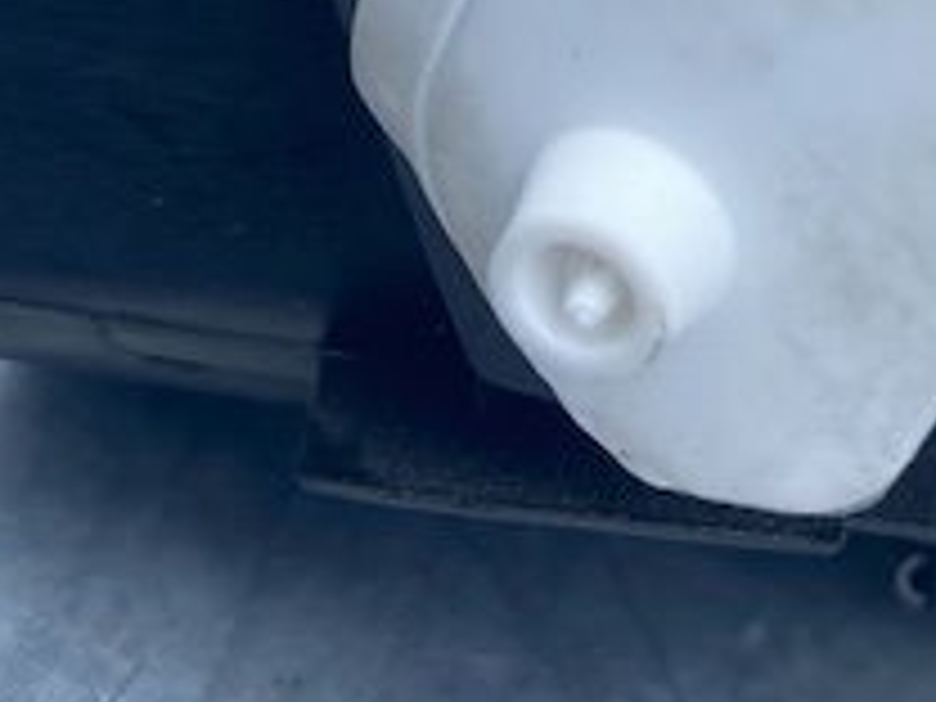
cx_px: 918
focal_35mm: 80
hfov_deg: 23.5
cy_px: -252
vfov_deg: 17.2
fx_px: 2163
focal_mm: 4.25
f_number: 1.8
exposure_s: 1/437
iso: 32
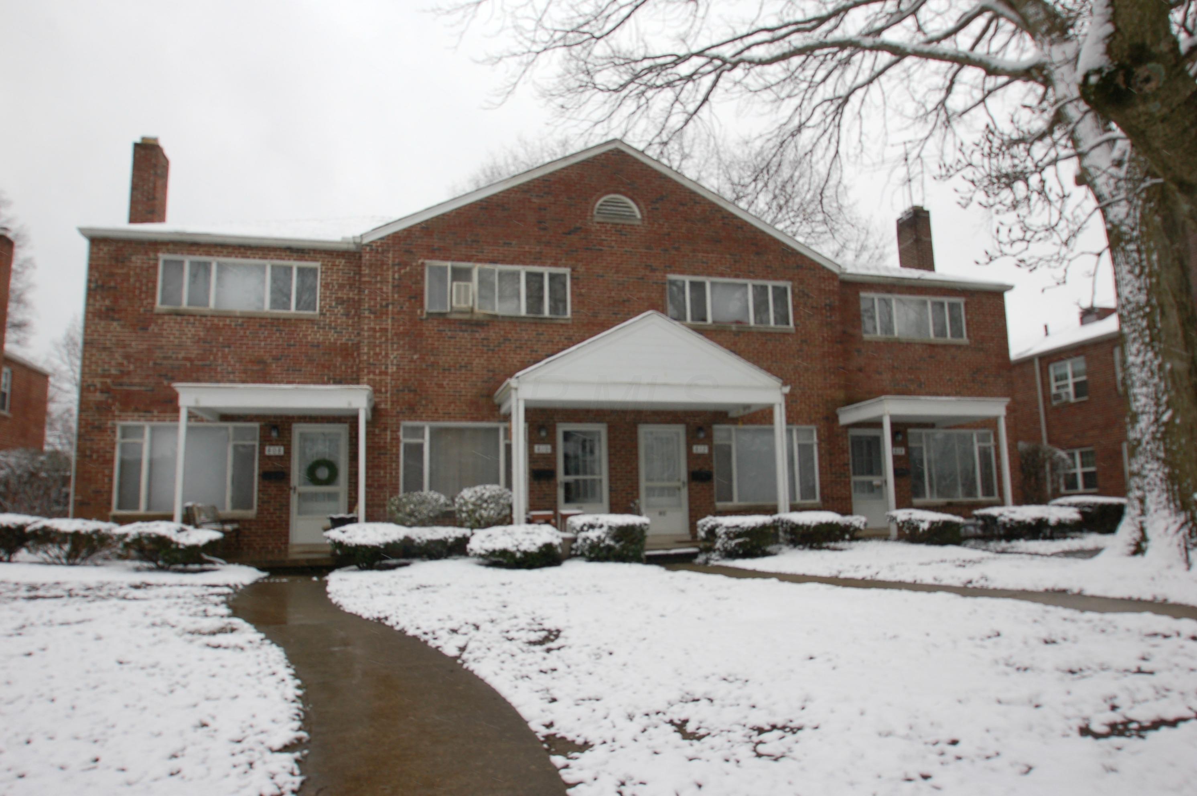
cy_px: 398
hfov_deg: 73.8
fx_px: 797
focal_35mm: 24
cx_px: 598
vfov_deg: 53.0
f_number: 8
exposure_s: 1/250
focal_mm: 16
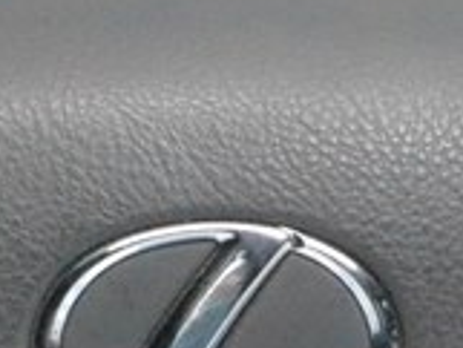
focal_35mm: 266
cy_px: 580
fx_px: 3561
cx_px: 334
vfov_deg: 5.5
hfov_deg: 7.4
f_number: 14
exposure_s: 1/80
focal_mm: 29
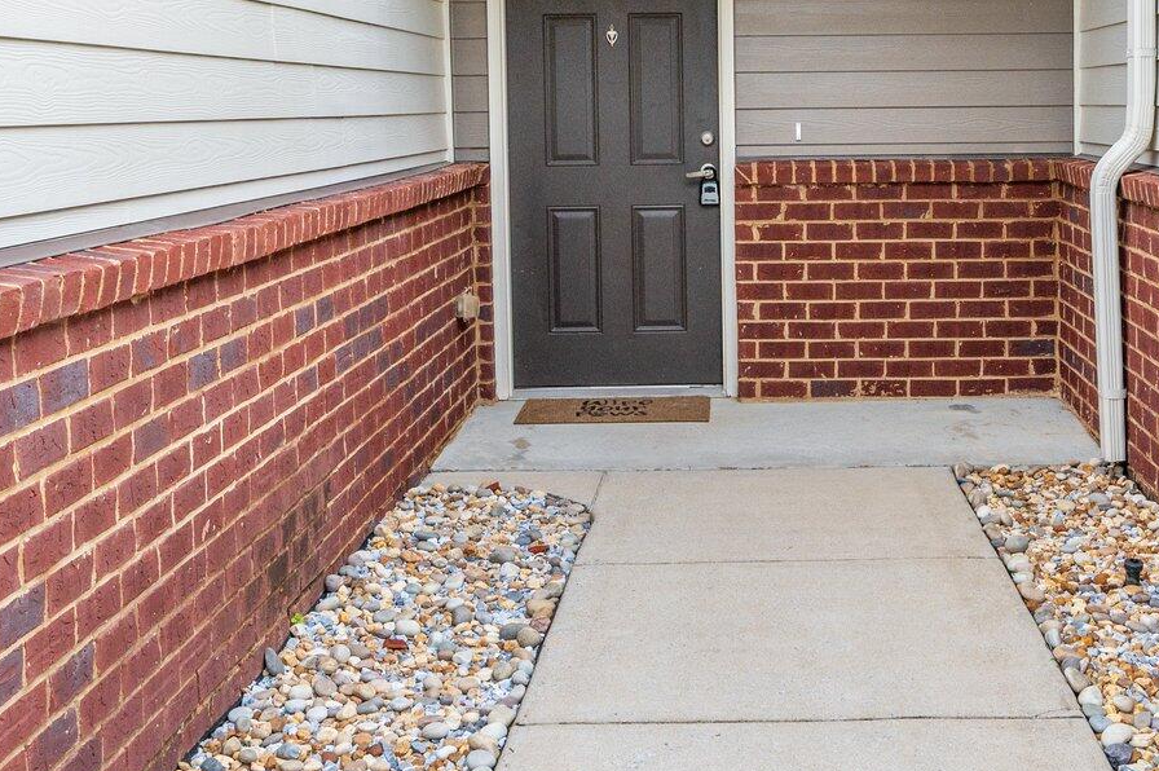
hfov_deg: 39.8
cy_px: 31
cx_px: 759
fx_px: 1581
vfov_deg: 26.2
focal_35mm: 49
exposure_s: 1/400
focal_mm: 21.5
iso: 320
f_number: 9
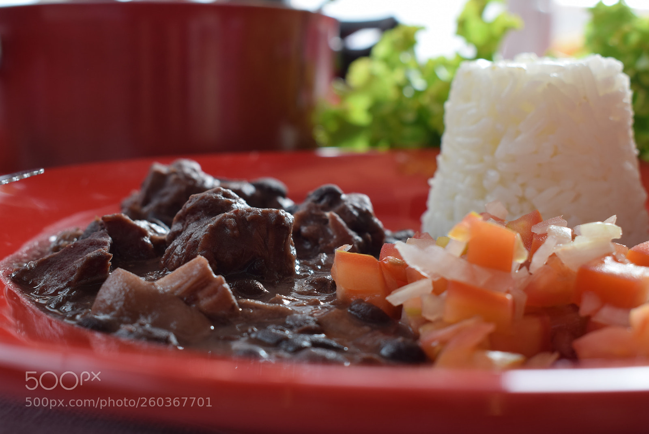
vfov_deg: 25.8
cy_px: 217
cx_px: 324
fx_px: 947
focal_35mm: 52
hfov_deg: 37.8
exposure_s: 1/125
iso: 200
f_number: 8
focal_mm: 35
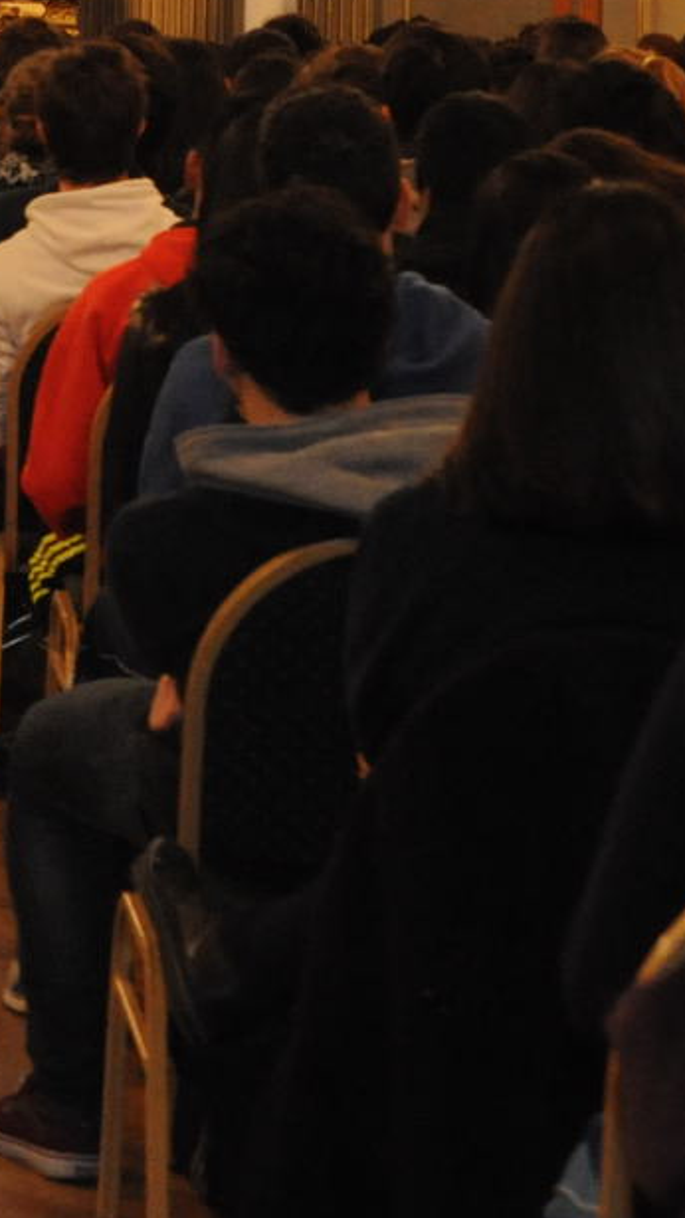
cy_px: -22
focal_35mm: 174
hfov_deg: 6.8
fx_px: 5618
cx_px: -489
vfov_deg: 12.2
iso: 5000
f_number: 5.6
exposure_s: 1/100
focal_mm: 48
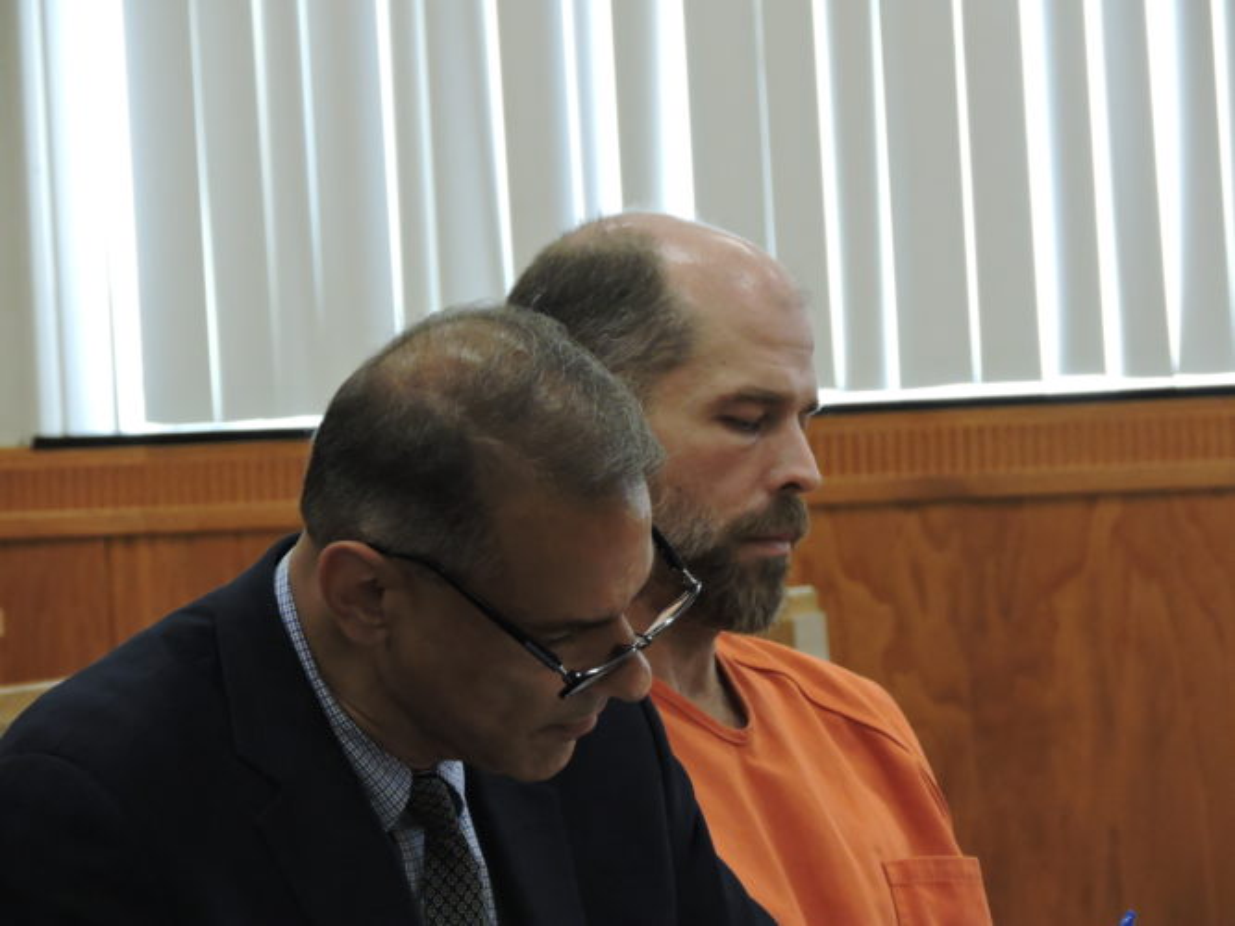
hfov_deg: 5.0
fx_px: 14268
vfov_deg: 3.7
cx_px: 618
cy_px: 463
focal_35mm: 400
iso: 800
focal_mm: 71.3
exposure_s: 1/25
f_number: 4.8
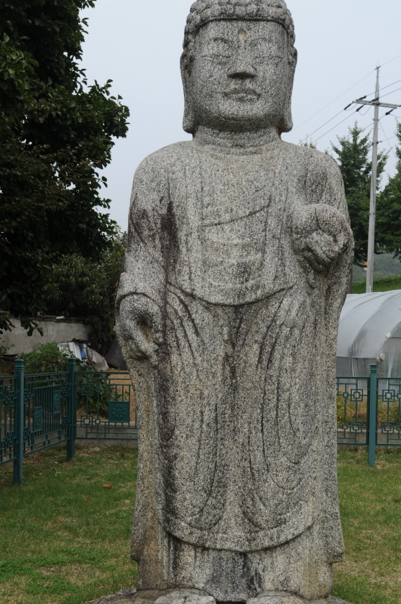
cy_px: 370
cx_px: 229
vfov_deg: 40.9
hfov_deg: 28.0
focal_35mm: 48
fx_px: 804
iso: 320
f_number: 11
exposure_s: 1/250
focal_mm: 30
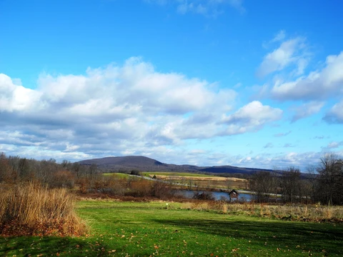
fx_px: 377
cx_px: 172
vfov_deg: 37.7
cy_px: 128
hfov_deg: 49.0
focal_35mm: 38
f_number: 4
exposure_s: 1/1011
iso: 100
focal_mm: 8.1
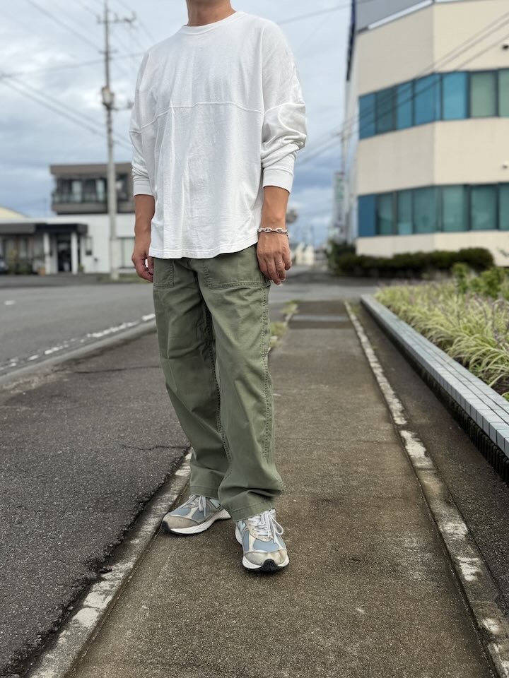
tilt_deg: -1.8
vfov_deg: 71.6
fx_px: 471
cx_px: 254
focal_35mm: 24
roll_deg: +1.0
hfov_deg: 56.8
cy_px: 339
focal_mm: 6.76
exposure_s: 1/5319
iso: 80
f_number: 1.78
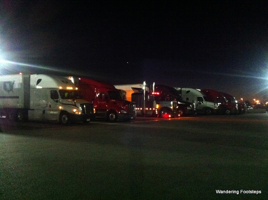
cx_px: 134
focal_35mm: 35
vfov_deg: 40.6
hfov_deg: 52.7
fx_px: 271
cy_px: 100
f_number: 2.8
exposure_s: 1/15
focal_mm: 3.85
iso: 1000
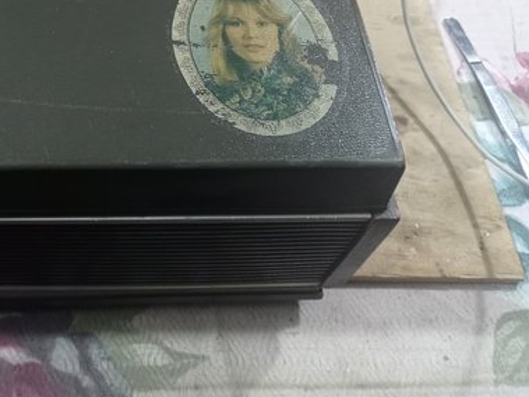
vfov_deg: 23.8
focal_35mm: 59
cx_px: 10
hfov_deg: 30.6
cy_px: 8
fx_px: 901
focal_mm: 4.7
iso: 488
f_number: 1.79
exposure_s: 1/25
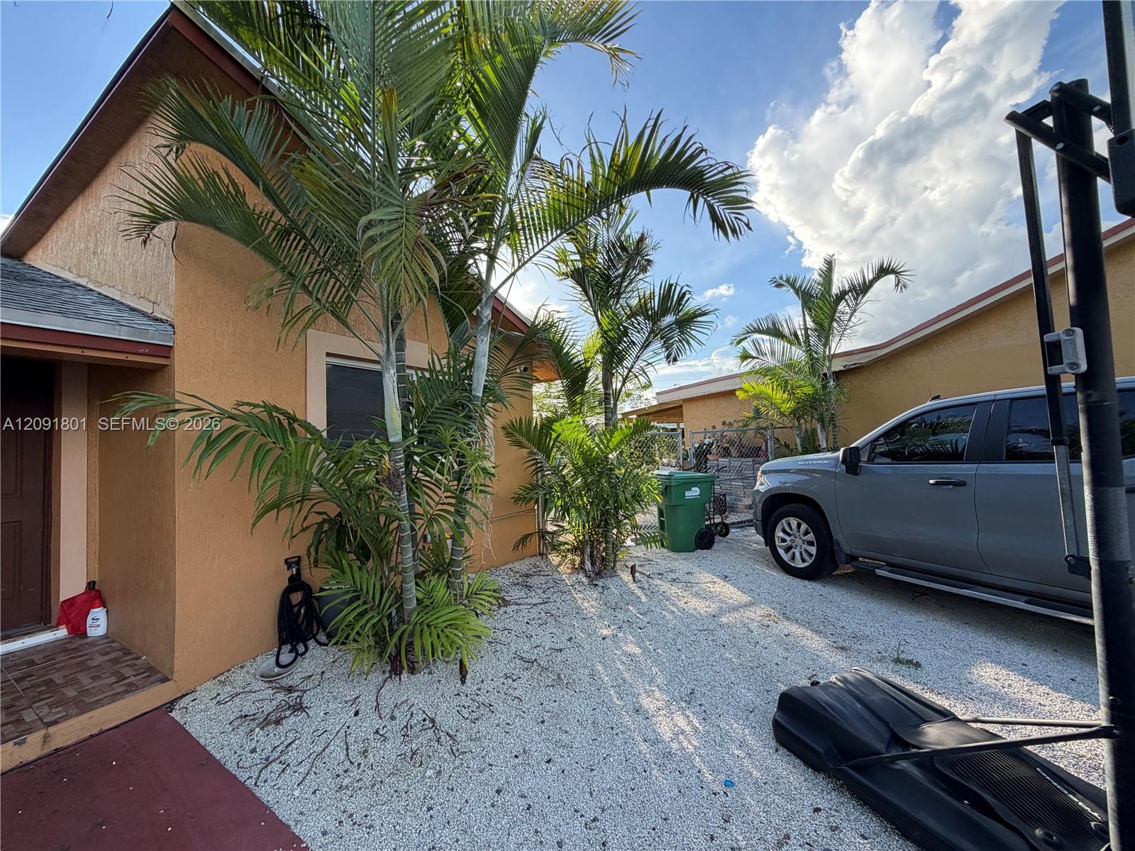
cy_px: 426
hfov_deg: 102.1
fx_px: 459
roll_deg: +1.9
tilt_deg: +4.7
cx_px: 568
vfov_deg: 85.7
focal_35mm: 14
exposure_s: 1/502
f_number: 2.2
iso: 50
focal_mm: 2.22
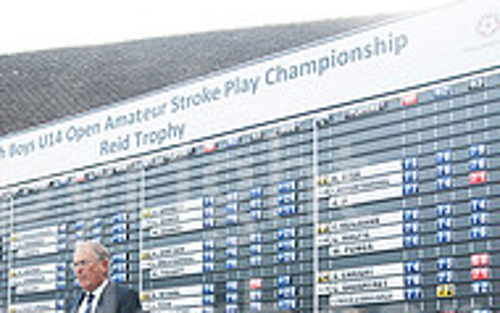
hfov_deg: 34.5
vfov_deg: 20.9
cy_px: 350
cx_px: 211
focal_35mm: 59
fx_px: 804
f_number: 7.1
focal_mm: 19
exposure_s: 1/400
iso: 400
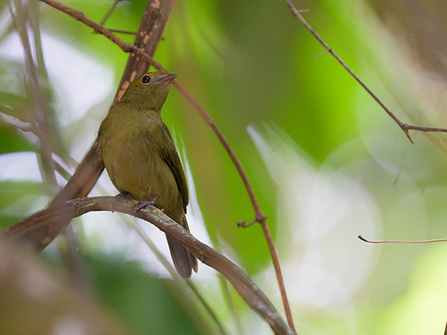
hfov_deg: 1.6
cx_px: 164
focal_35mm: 1255
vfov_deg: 1.2
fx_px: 16202
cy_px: 171
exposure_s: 1/800
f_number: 4
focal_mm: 560
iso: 3600
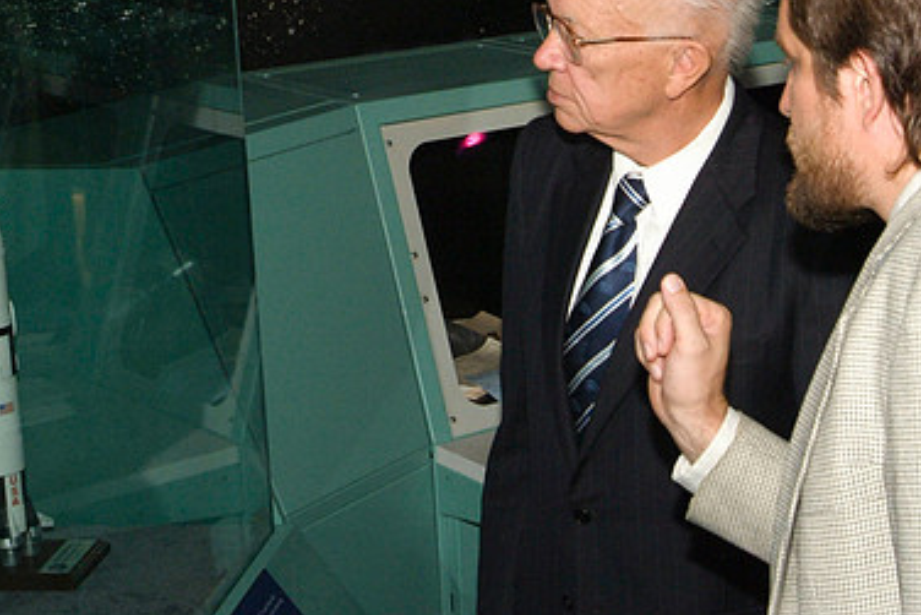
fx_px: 2252
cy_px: 158
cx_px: 625
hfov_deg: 23.0
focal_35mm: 88
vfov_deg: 15.5
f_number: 16
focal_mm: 38
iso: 1600
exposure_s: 1/125
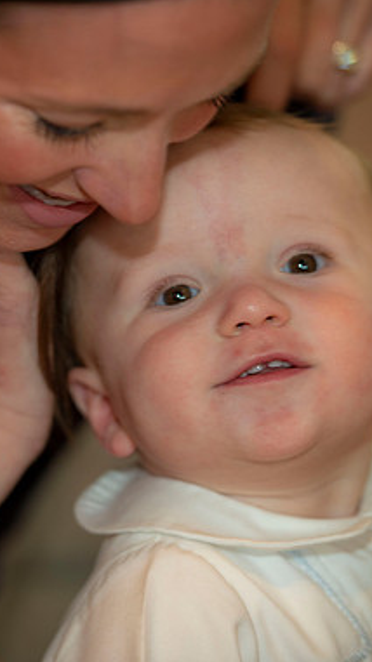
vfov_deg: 8.2
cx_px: 116
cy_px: 330
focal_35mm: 263
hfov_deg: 4.6
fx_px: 4617
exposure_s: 1/80
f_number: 2.8
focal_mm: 165
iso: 640
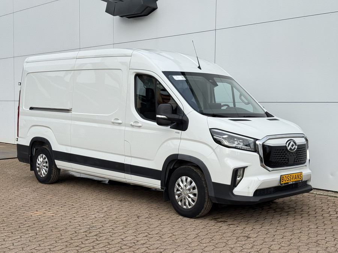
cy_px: 126
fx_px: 469
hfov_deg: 39.7
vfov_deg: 30.3
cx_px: 169
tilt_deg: -3.1
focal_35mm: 48
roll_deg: -0.4
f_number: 1.78
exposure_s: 1/2415
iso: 80
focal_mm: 6.76
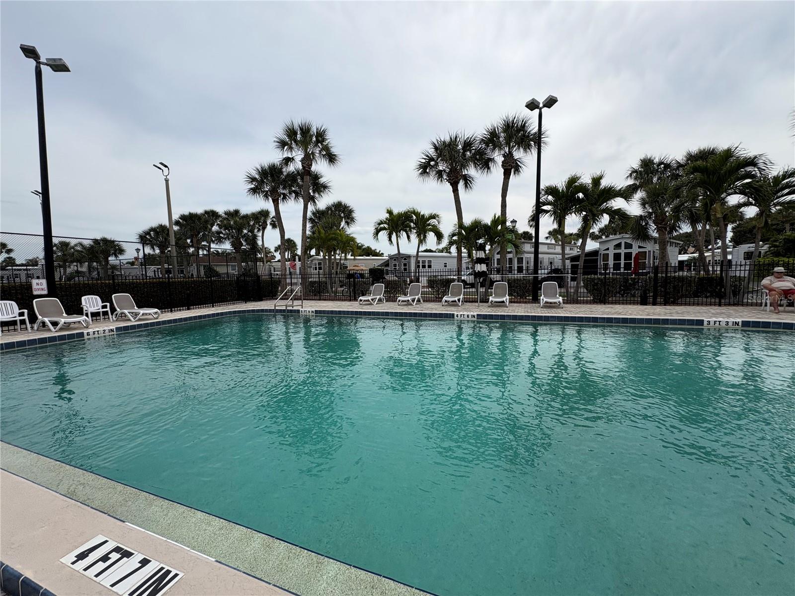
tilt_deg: -3.4
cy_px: 298
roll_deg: +2.2
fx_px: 322
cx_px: 398
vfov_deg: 85.7
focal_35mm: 14
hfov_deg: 102.1
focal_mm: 2.22
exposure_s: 1/2770
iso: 50
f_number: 2.2
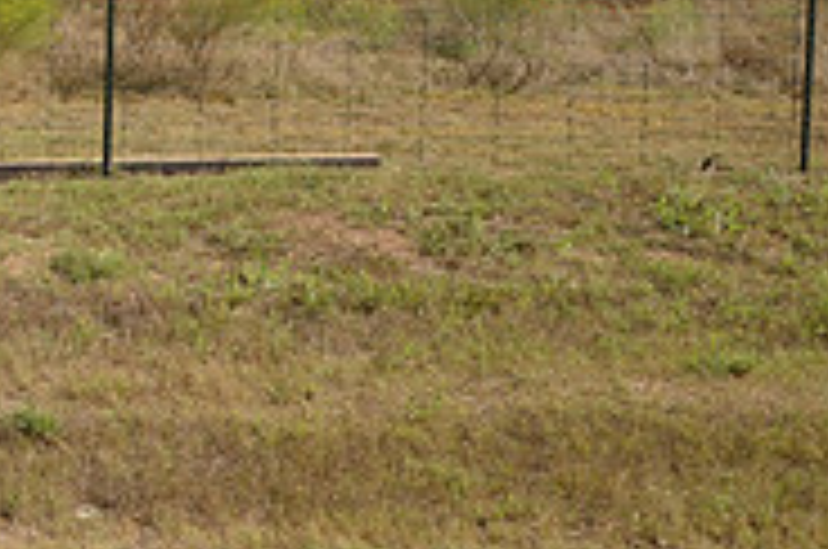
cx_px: -450
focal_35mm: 81
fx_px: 1850
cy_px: -94
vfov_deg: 16.3
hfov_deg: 21.0
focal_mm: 17
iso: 200
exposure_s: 1/160
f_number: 6.3
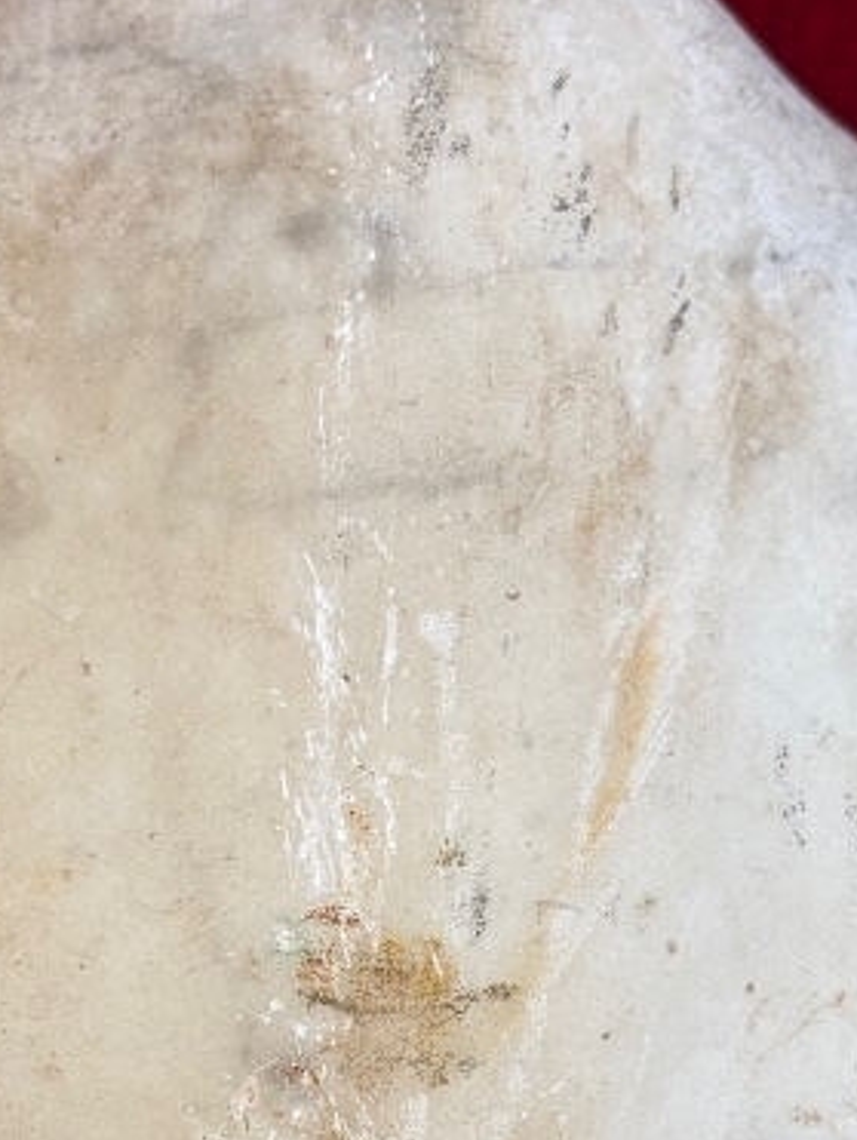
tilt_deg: -37.0
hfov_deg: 17.3
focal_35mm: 84
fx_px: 2768
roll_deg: +2.2
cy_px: 1051
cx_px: 86
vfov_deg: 22.6
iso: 125
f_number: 1.6
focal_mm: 5.96
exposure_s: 1/121
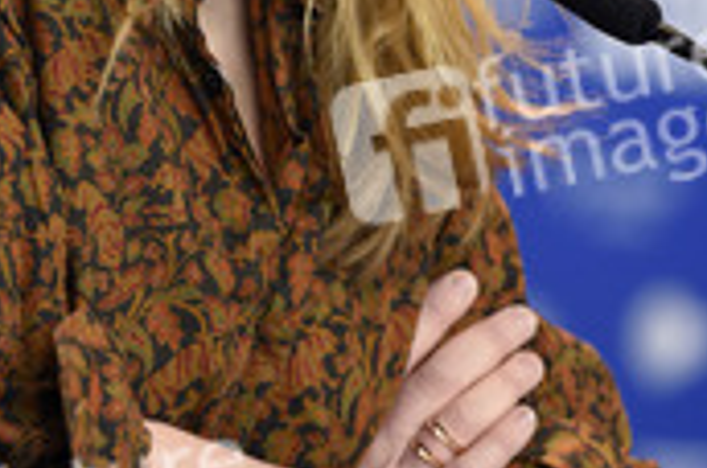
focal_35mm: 681
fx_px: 13352
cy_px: -78
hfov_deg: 3.0
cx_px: 169
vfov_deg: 2.0
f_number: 3.5
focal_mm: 195
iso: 1250
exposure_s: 1/320
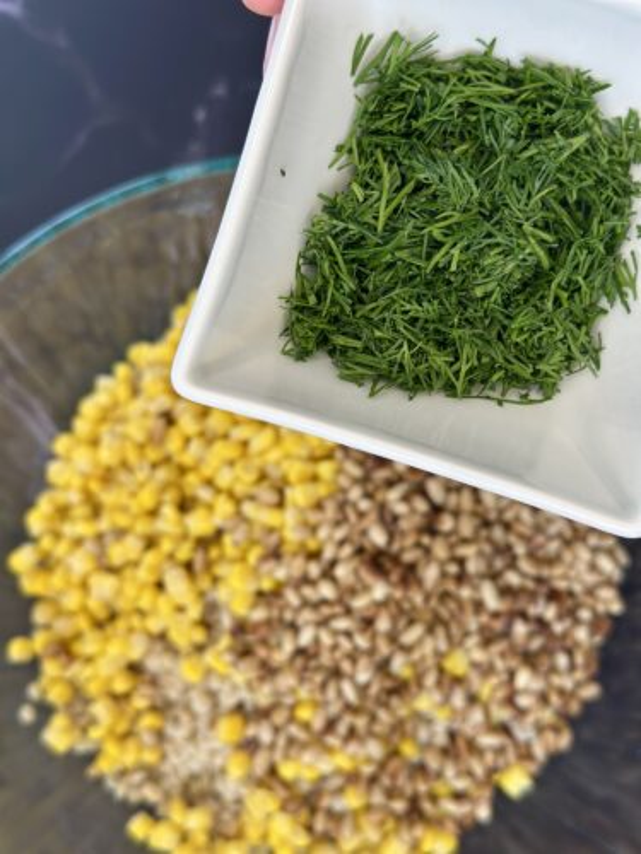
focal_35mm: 48
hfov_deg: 30.3
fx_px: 1185
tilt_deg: -75.6
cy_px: 427
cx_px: 320
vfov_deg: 39.7
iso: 100
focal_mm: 6.86
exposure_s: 1/159
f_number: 1.78
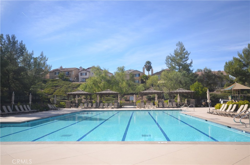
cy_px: 82
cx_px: 125
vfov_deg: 43.4
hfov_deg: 62.0
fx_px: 208
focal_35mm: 30
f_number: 7.1
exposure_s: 1/250
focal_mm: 20
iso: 100
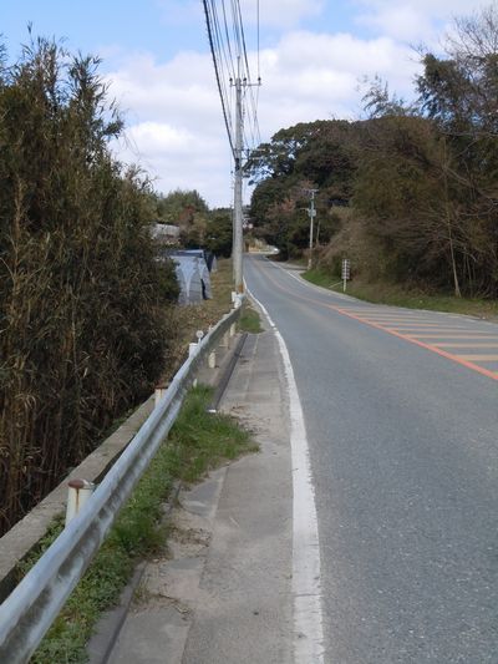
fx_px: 1035
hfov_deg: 27.0
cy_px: 332
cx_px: 249
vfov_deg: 35.5
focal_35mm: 54
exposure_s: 1/400
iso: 100
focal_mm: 9.6
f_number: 4.9
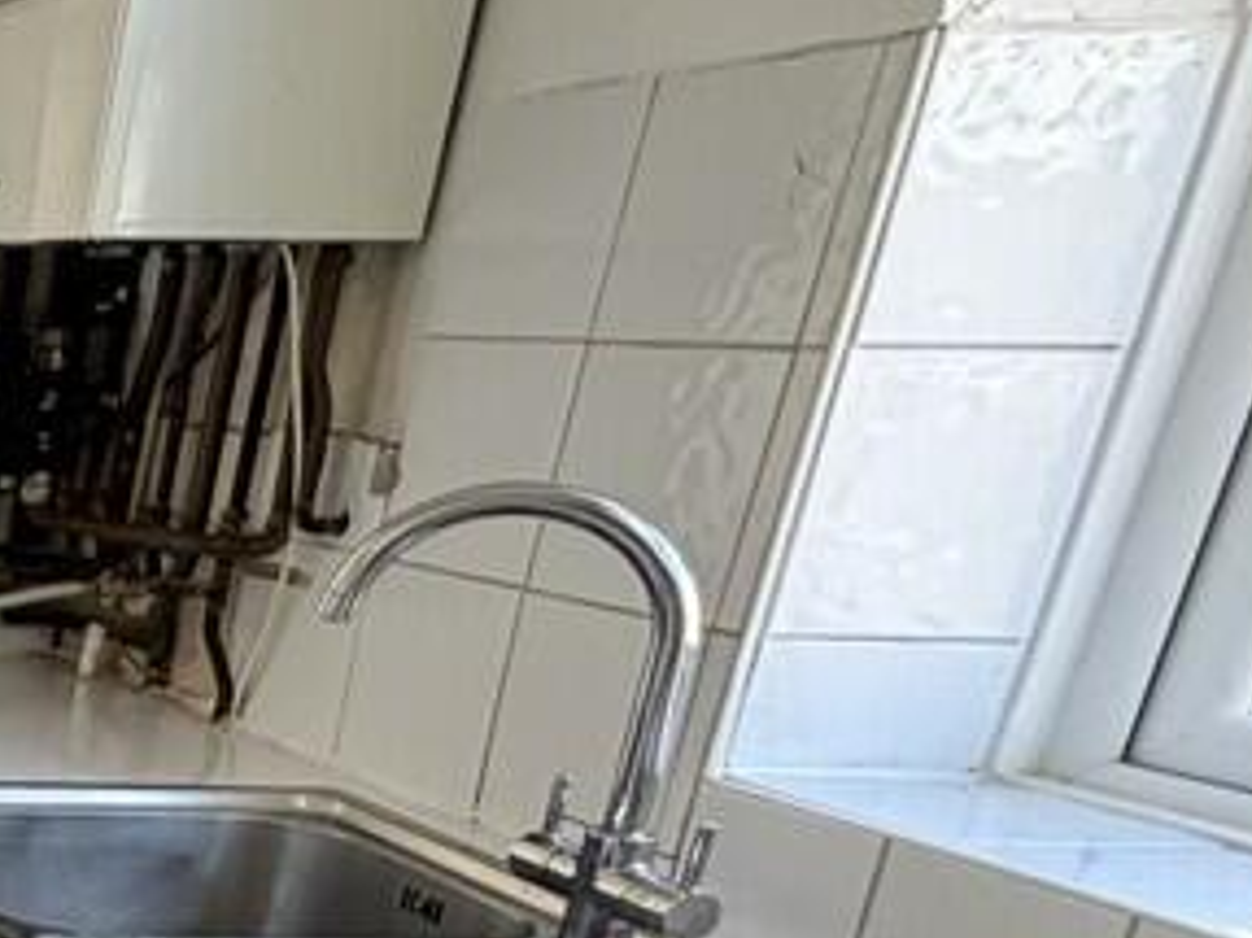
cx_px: -916
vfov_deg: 27.8
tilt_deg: -17.4
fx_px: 1808
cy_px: 873
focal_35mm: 50
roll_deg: +0.1
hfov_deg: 23.3
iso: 320
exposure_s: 1/60
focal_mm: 2.22
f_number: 2.2
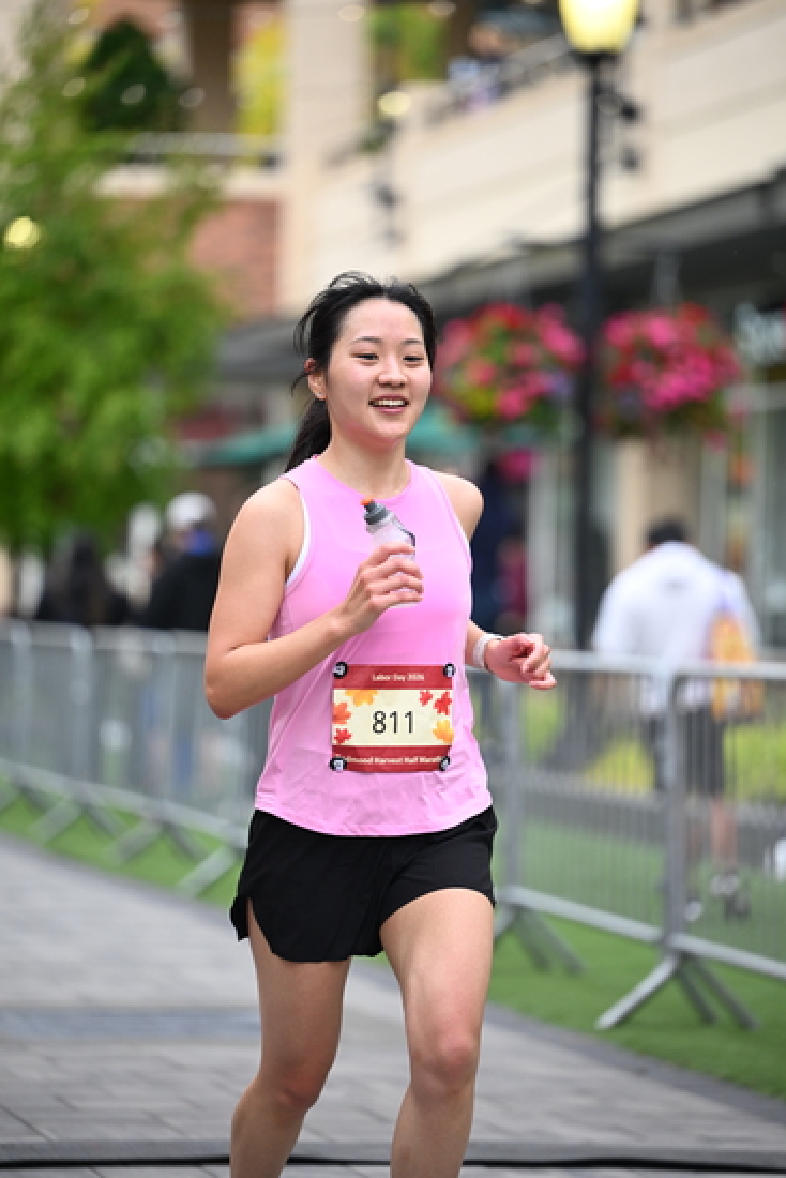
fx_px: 4745
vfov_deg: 14.1
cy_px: 589
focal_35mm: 145
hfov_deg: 9.5
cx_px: 393
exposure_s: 1/1600
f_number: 2.8
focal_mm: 145
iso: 1000
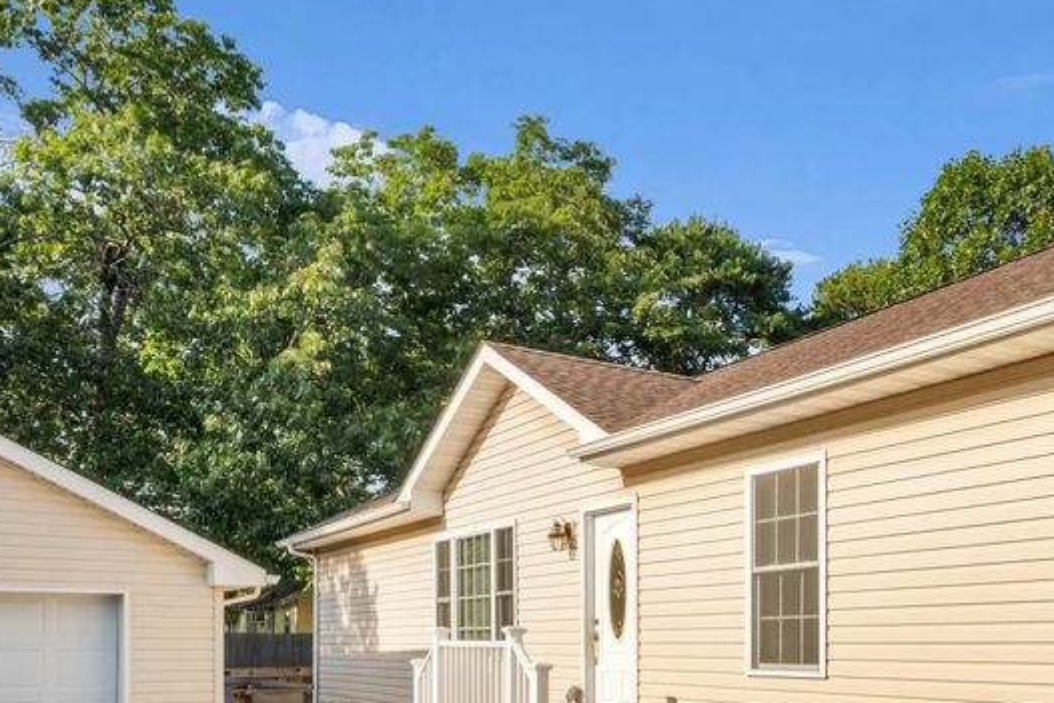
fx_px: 1106
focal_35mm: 38
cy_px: 597
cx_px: 739
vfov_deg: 33.8
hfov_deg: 49.6
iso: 100
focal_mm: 19.4
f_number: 22
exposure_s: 1/30
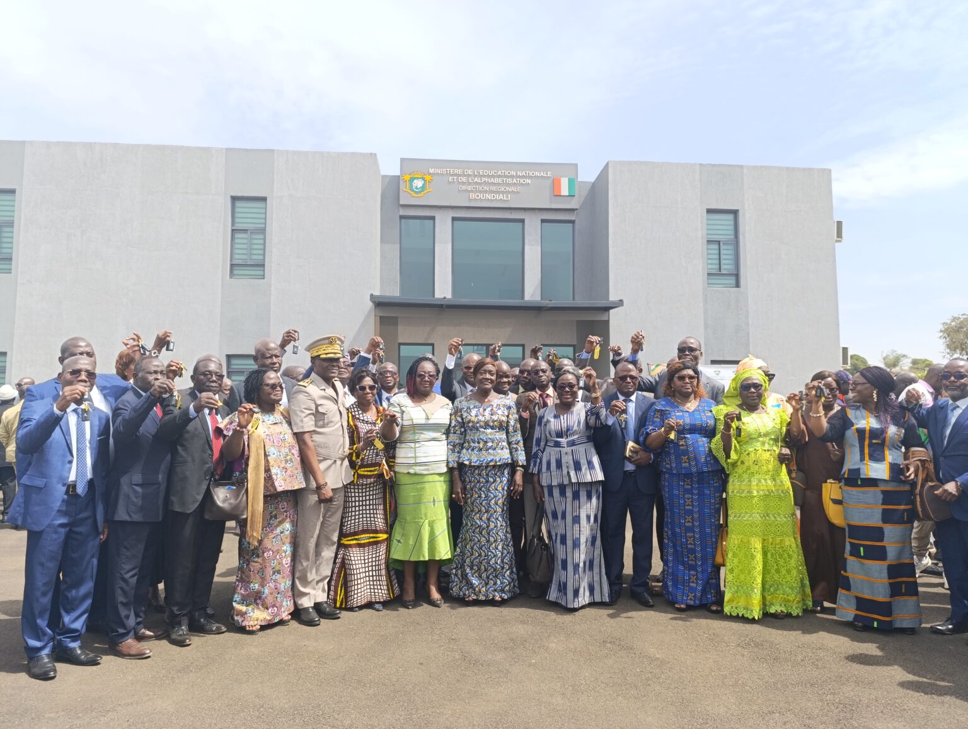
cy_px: 364
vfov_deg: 59.0
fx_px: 644
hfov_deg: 73.8
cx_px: 484
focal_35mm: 23
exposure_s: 1/301
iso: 50
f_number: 1.6
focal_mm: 6.14
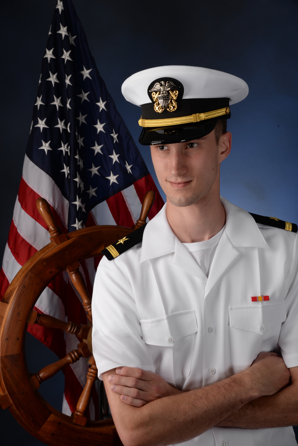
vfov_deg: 28.8
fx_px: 868
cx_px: 149
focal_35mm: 70
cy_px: 223
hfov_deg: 19.5
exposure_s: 1/200
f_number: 11
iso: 200
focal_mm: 70
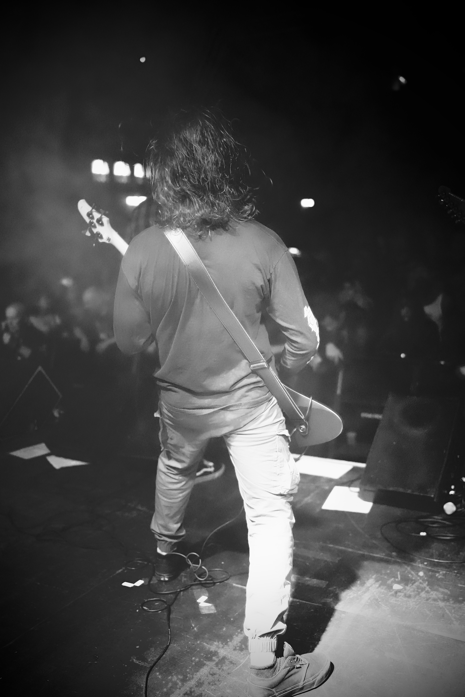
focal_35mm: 39
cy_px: 348
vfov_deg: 49.6
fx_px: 756
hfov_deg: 34.2
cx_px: 232
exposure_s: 1/125
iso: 12800
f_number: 2
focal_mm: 39
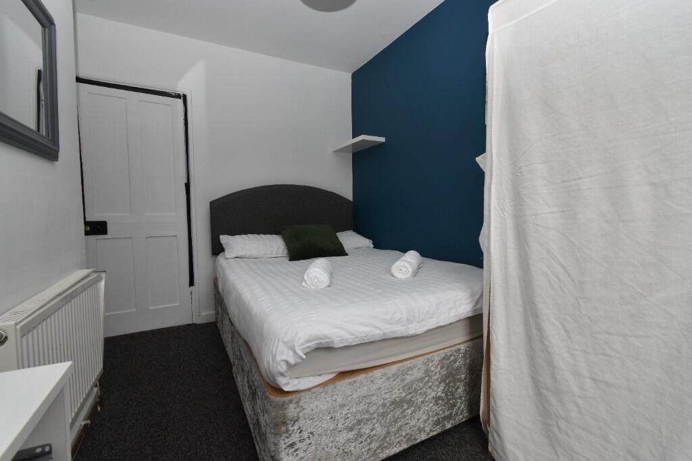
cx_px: 346
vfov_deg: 77.3
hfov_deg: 100.4
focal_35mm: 15
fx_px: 288
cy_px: 230
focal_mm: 10
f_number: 9
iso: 400
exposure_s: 1/80
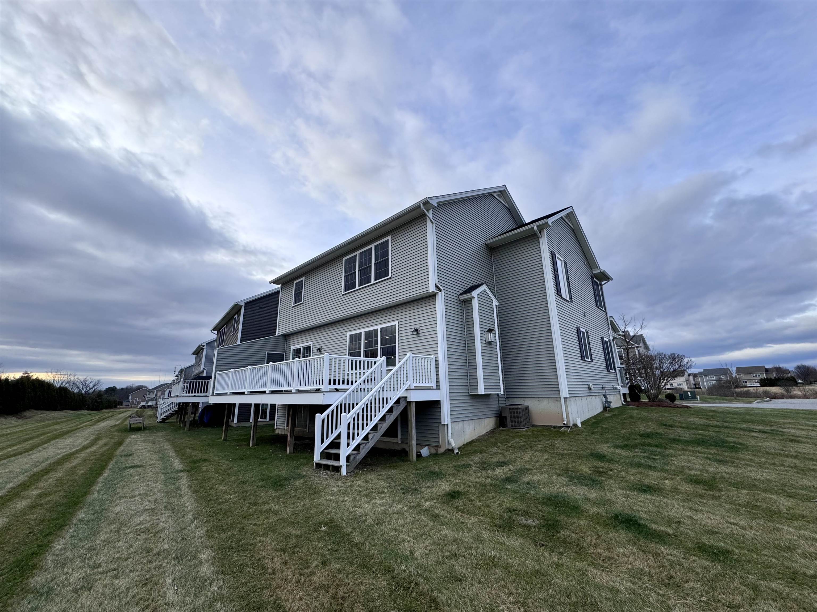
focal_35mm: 14
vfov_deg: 85.7
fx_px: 330
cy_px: 306
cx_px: 408
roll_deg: +0.7
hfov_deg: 102.1
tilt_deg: +14.5
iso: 40
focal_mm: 2.22
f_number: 2.2
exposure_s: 1/646
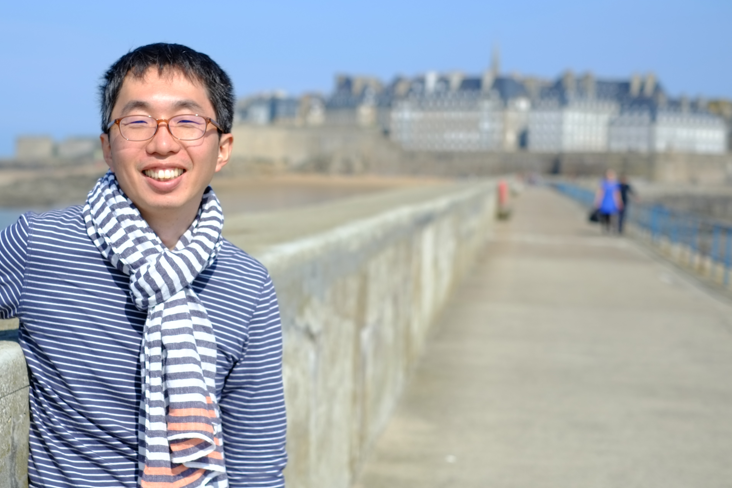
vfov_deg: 20.0
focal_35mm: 68
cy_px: 240
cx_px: 265
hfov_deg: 29.5
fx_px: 1383
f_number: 2.8
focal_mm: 35
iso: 200
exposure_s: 1/4000
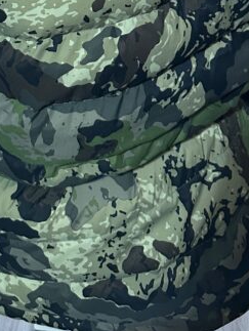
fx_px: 727
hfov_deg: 19.3
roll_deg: -1.1
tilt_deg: -20.4
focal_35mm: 76
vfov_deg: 21.7
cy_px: -157
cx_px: 60
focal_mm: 6.86
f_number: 1.78
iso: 500
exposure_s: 1/60
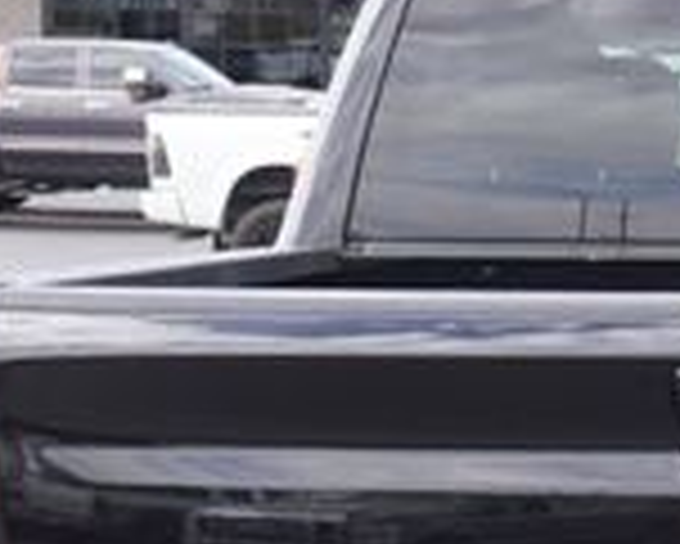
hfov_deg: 13.1
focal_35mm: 143
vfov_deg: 10.6
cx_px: 815
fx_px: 2880
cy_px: 683
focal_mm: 24
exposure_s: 1/100
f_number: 5.6
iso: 100
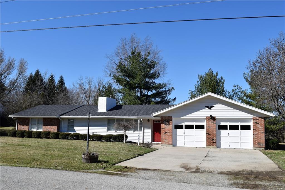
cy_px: 95
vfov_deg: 43.6
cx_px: 142
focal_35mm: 30
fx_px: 237
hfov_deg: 61.9
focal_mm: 20
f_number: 9
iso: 100
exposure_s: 1/320
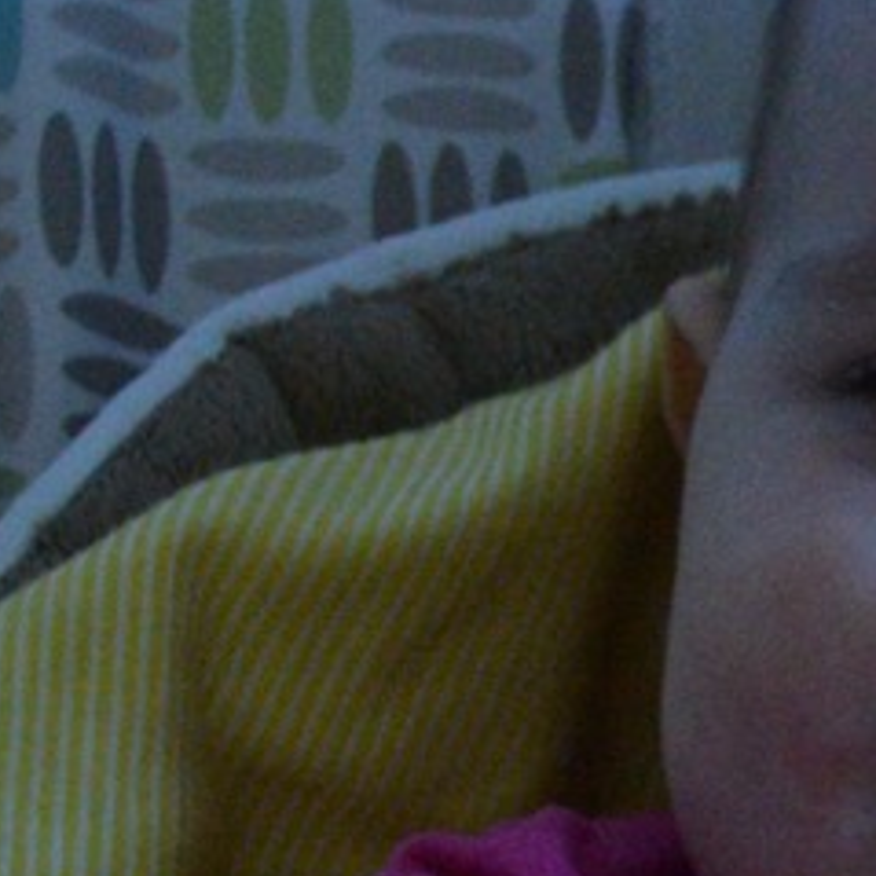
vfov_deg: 8.5
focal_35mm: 205
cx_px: 1319
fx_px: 5869
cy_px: 575
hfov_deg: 8.3
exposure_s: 1/80
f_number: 4.8
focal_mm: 32
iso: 3200
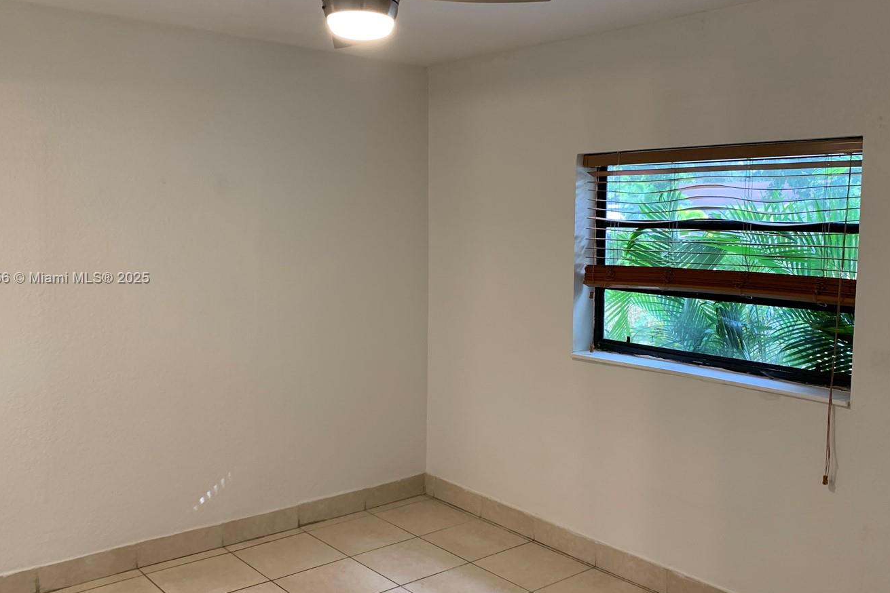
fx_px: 816
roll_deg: -0.8
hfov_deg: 57.2
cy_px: 279
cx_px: 475
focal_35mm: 33
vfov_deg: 40.0
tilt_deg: -6.3
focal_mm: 4.25
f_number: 1.8
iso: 125
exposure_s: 1/60
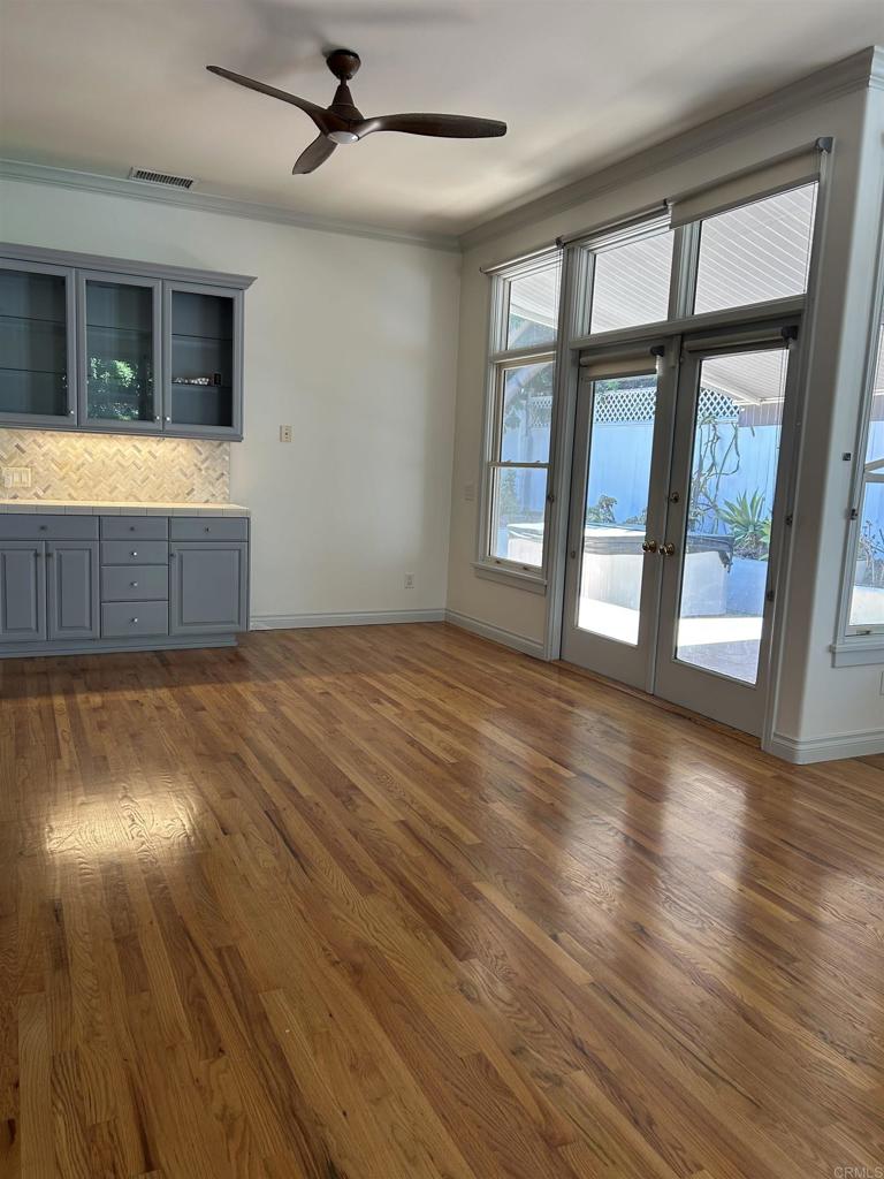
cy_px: 590
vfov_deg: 67.3
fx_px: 885
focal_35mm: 26
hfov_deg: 53.1
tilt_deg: -7.6
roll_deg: -2.9
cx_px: 442
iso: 64
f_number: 1.5
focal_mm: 5.7
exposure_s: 1/120
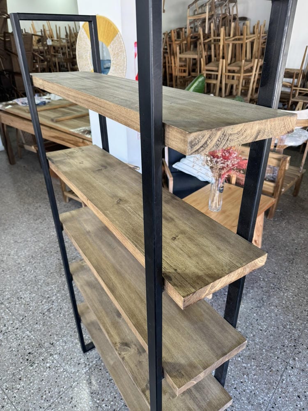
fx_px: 285
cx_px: 154
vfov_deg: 71.6
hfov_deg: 56.8
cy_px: 206
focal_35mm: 24
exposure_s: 1/111
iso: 200
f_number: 1.78
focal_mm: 6.76
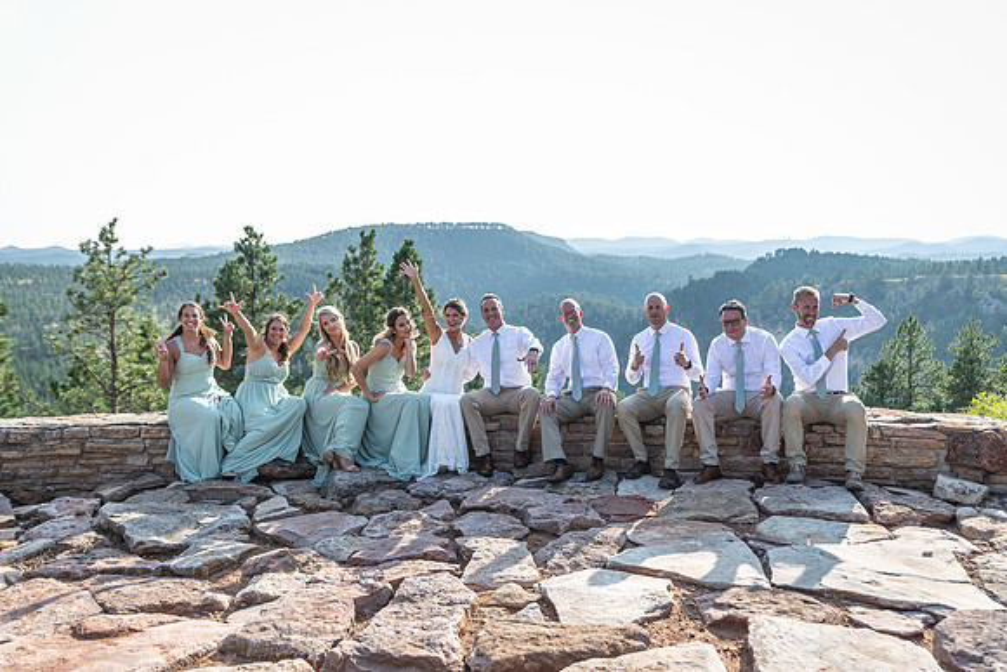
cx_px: 504
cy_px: 336
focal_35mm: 35
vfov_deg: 37.9
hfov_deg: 54.4
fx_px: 979
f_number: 3.5
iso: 125
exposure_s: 1/400
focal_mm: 35
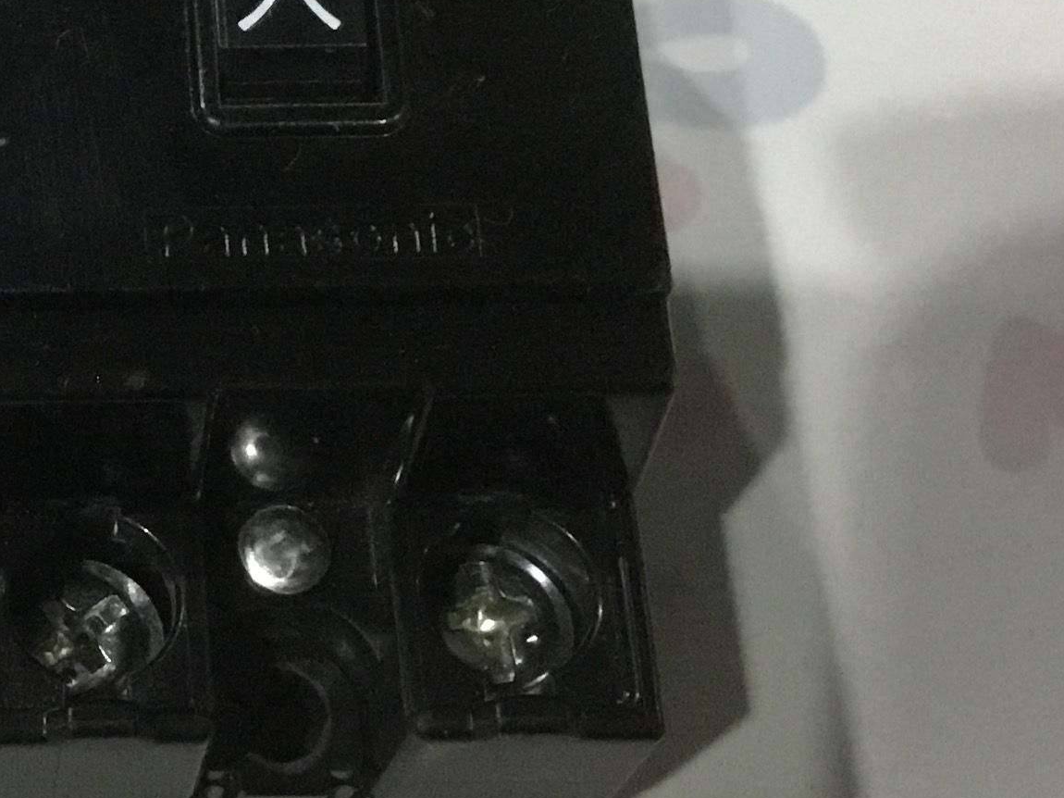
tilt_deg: -66.5
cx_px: -193
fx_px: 2704
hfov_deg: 20.8
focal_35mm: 88
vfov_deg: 16.7
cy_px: 204
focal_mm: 3.3
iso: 250
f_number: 2.4
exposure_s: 1/17
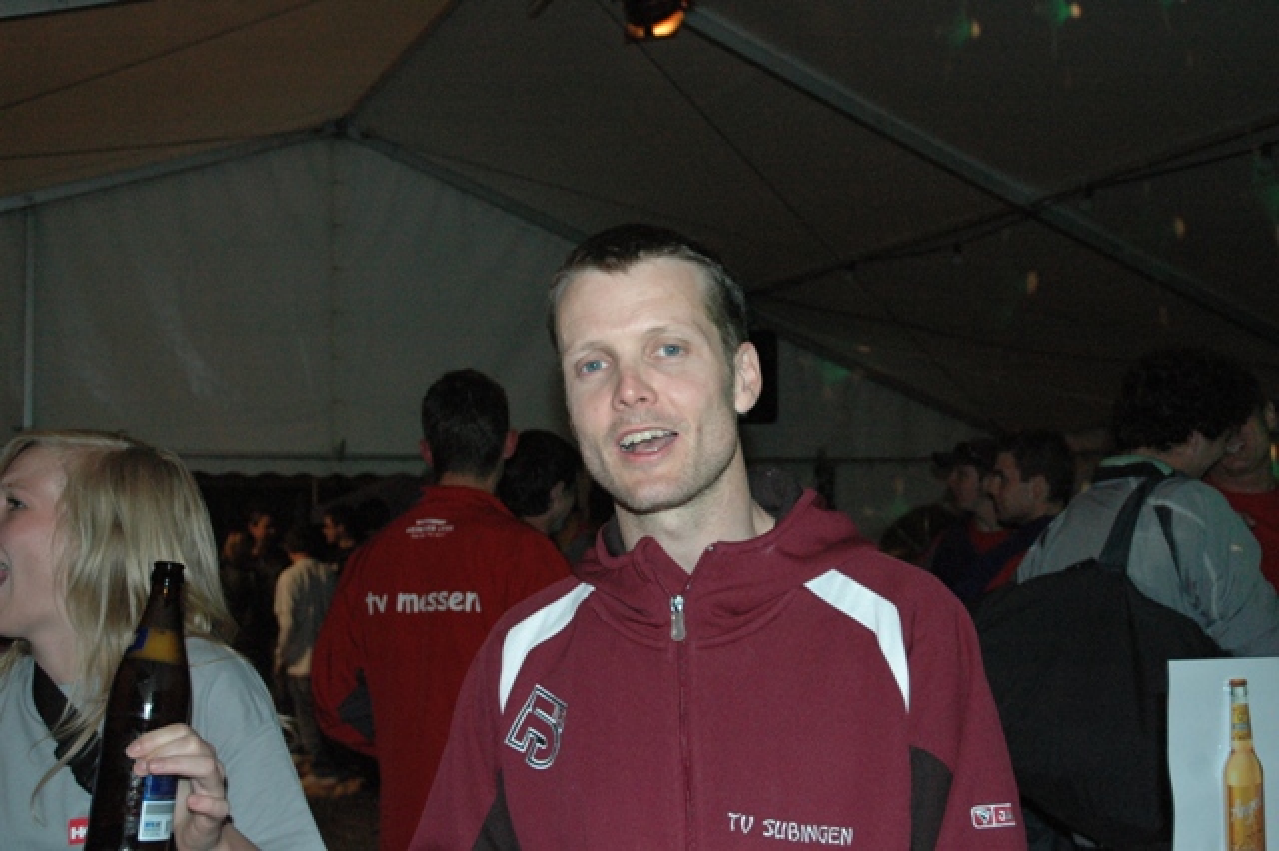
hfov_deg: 47.9
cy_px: 426
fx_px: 1438
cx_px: 640
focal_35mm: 40
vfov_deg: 33.0
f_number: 4.5
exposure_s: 1/60
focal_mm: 27
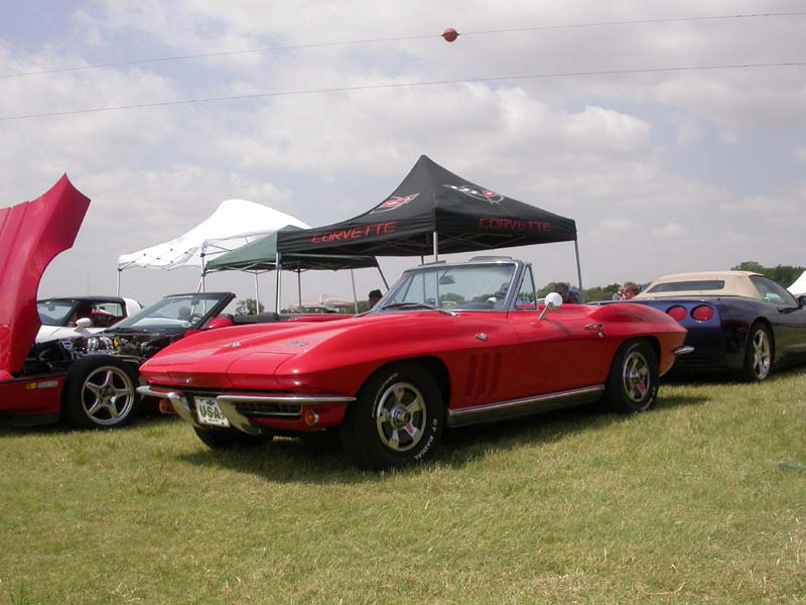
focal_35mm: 38
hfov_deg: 49.0
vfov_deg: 37.7
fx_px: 885
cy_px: 302
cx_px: 403
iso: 100
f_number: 7.5
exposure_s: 1/406
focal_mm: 7.85
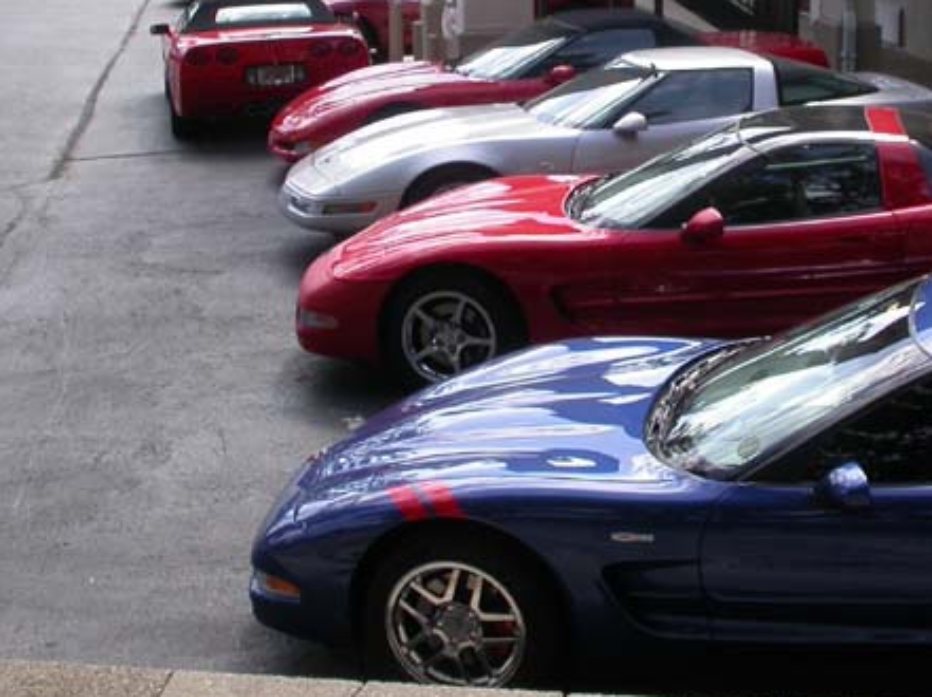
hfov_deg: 28.1
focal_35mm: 69
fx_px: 1856
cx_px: 571
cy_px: 175
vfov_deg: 21.1
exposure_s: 1/203
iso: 100
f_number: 5.3
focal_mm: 7.85
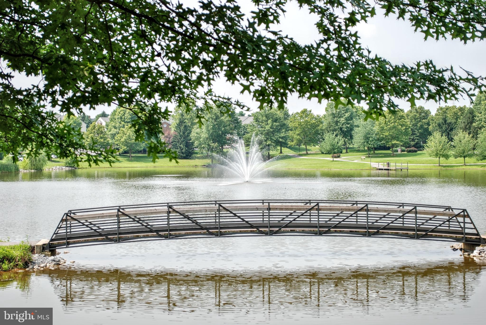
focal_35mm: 72
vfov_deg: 19.0
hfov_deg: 28.0
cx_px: 243
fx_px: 973
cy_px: 162
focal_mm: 48
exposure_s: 1/200
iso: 100
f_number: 7.1
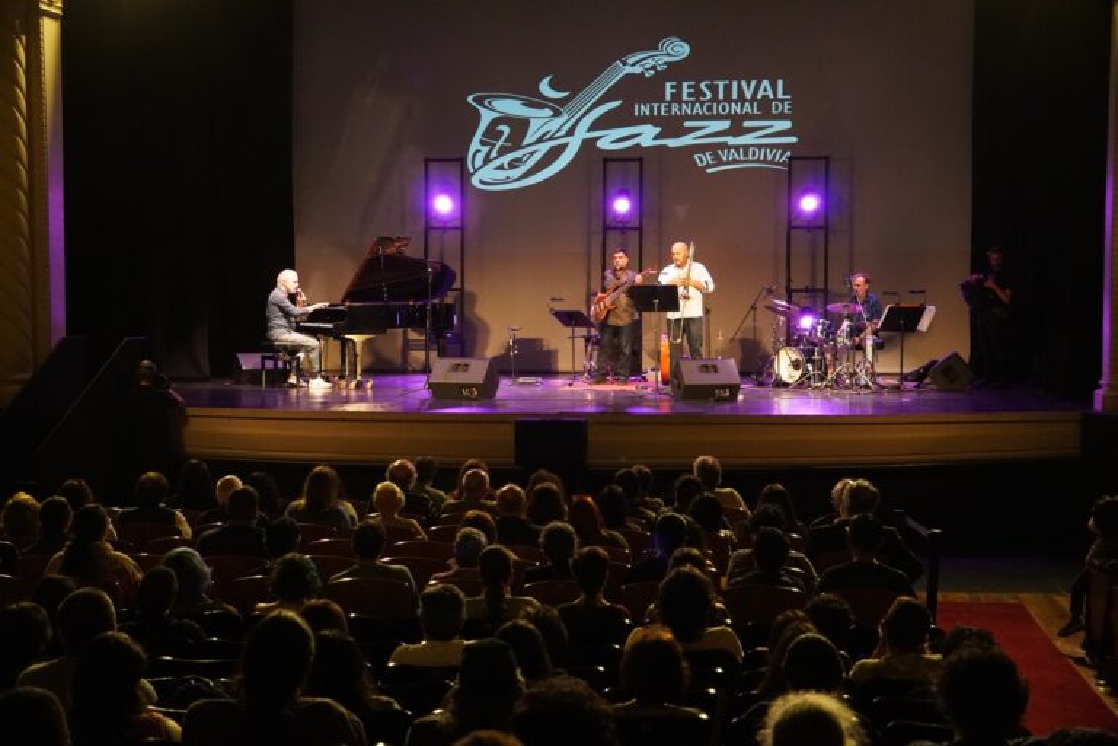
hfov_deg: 30.5
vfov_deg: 20.6
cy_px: 373
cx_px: 559
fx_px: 2050
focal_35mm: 66
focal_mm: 44
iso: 4000
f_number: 4.5
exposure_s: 1/80
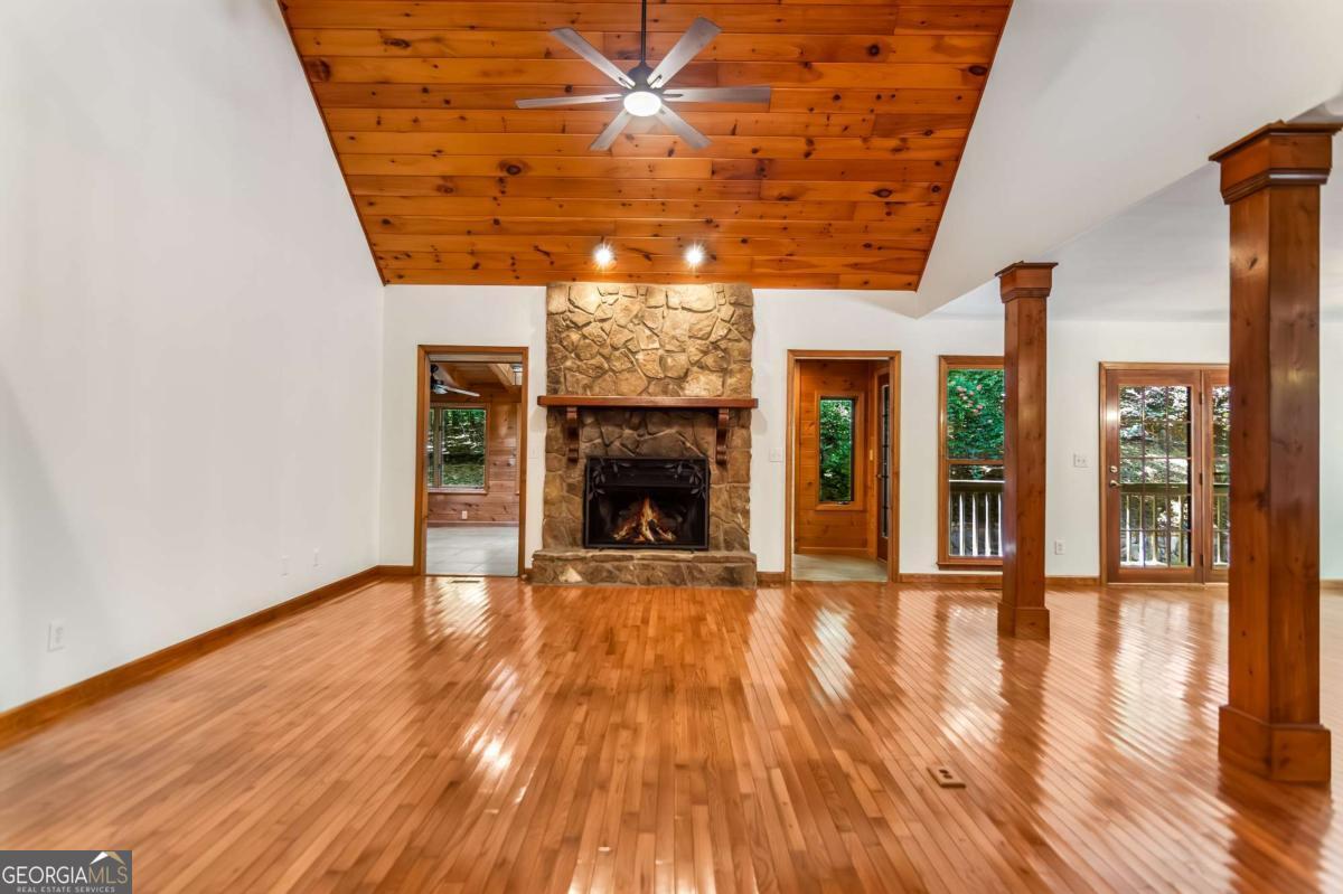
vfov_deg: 72.0
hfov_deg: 95.0
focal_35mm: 16
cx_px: 672
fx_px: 615
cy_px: 447
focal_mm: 11
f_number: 2.8
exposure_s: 1/60
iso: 900
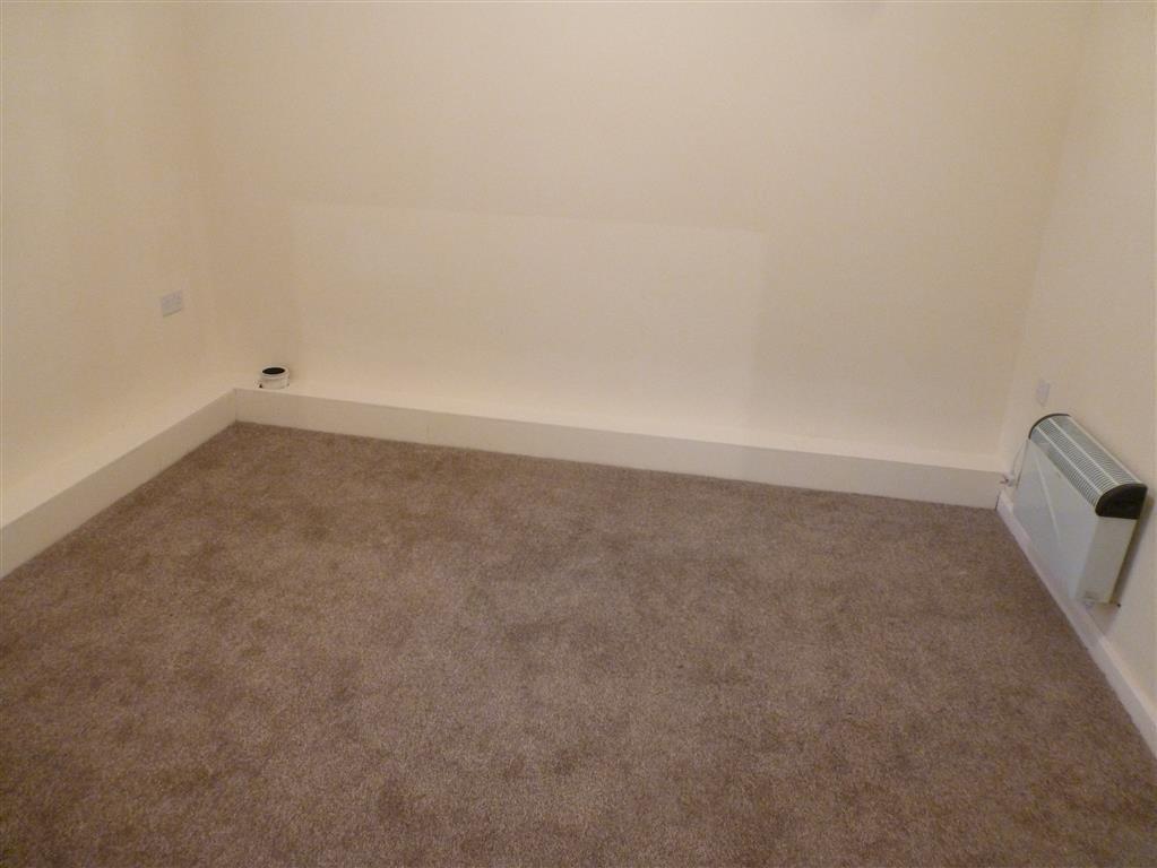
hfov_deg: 71.6
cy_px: 434
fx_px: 802
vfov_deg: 56.8
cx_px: 578
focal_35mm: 24
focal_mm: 4.3
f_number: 3.3
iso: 400
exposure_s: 1/6
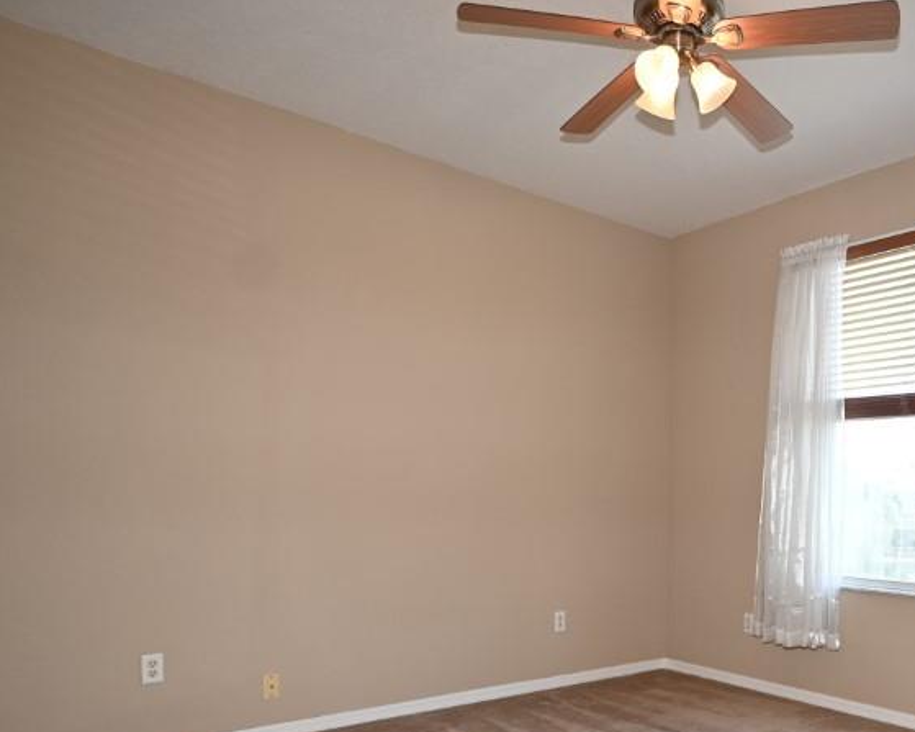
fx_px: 785
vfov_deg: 48.6
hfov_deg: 57.6
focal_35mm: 29
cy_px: 521
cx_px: 678
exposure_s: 1/60
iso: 280
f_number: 4
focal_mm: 12
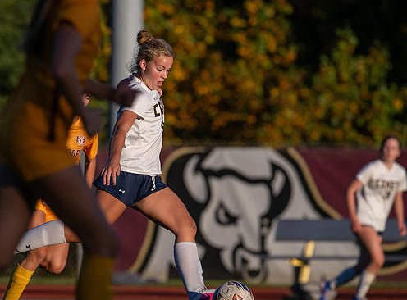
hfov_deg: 3.2
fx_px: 7259
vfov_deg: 2.4
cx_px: 162
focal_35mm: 621
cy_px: 185
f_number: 5.6
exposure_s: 1/2500
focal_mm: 400
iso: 500
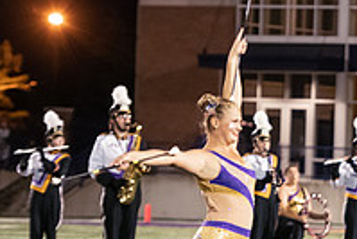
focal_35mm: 338
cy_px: 182
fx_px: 3354
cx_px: 468
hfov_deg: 6.0
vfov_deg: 4.1
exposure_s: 1/500
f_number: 3.2
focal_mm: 116
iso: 5000
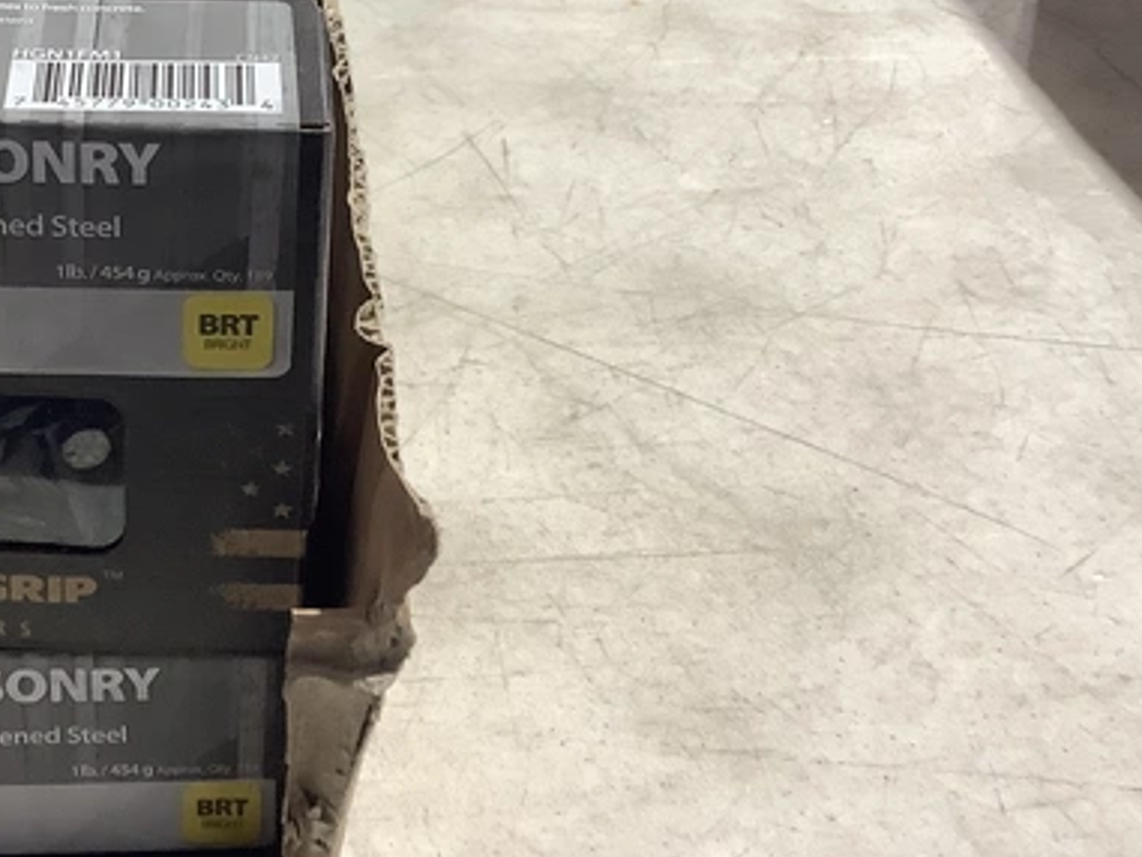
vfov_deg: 23.5
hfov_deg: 30.6
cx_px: 174
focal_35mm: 61
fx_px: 2013
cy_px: 115
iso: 160
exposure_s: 1/60
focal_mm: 3.3
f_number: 2.4
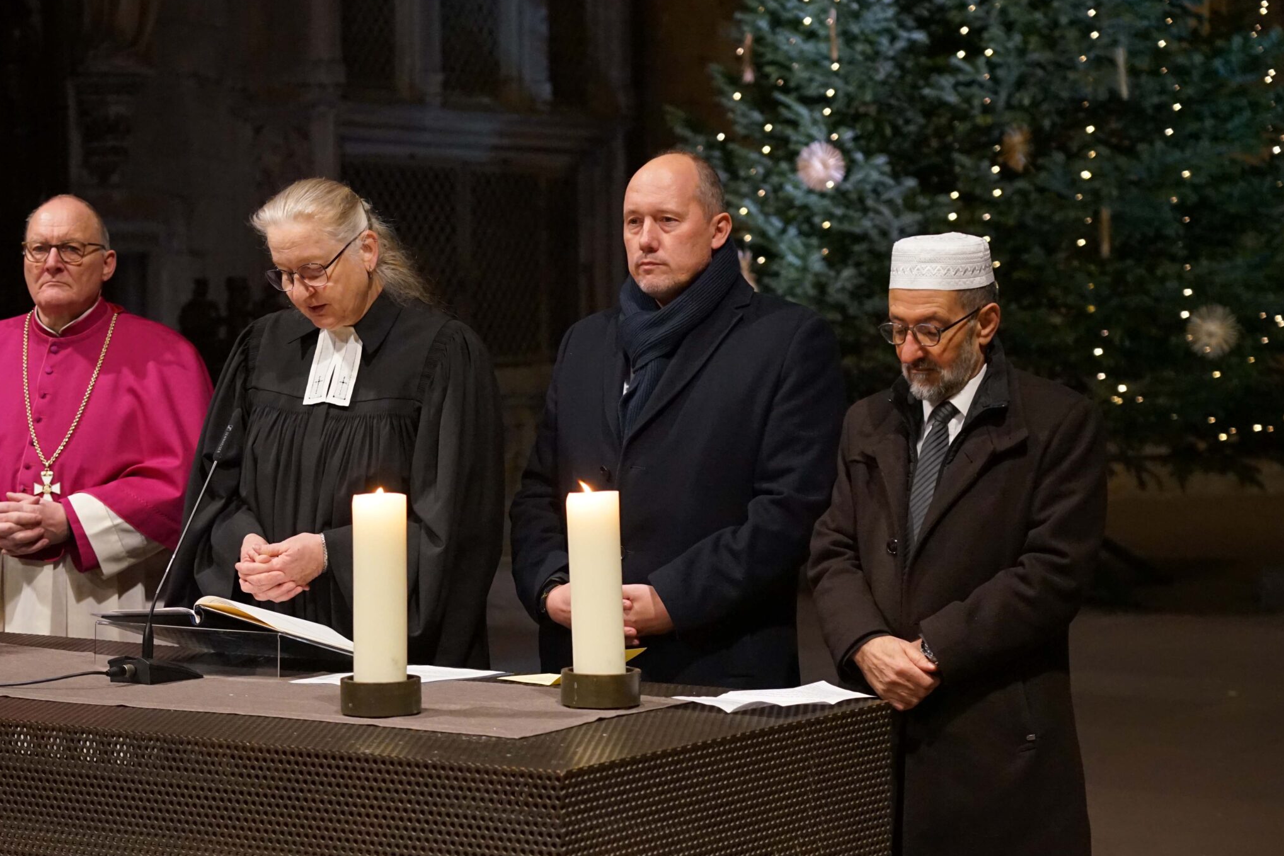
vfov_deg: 14.0
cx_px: 500
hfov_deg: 20.8
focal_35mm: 98
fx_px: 3495
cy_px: 498
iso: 4000
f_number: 4
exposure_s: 1/160
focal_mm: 78
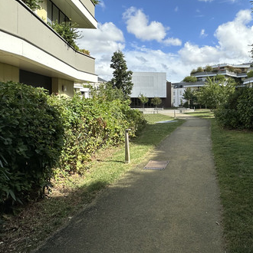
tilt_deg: +0.6
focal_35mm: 24
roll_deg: +0.4
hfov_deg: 62.1
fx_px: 198
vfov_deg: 64.4
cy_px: 100
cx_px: 183
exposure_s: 1/1742
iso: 50
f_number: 2.2
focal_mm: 2.22
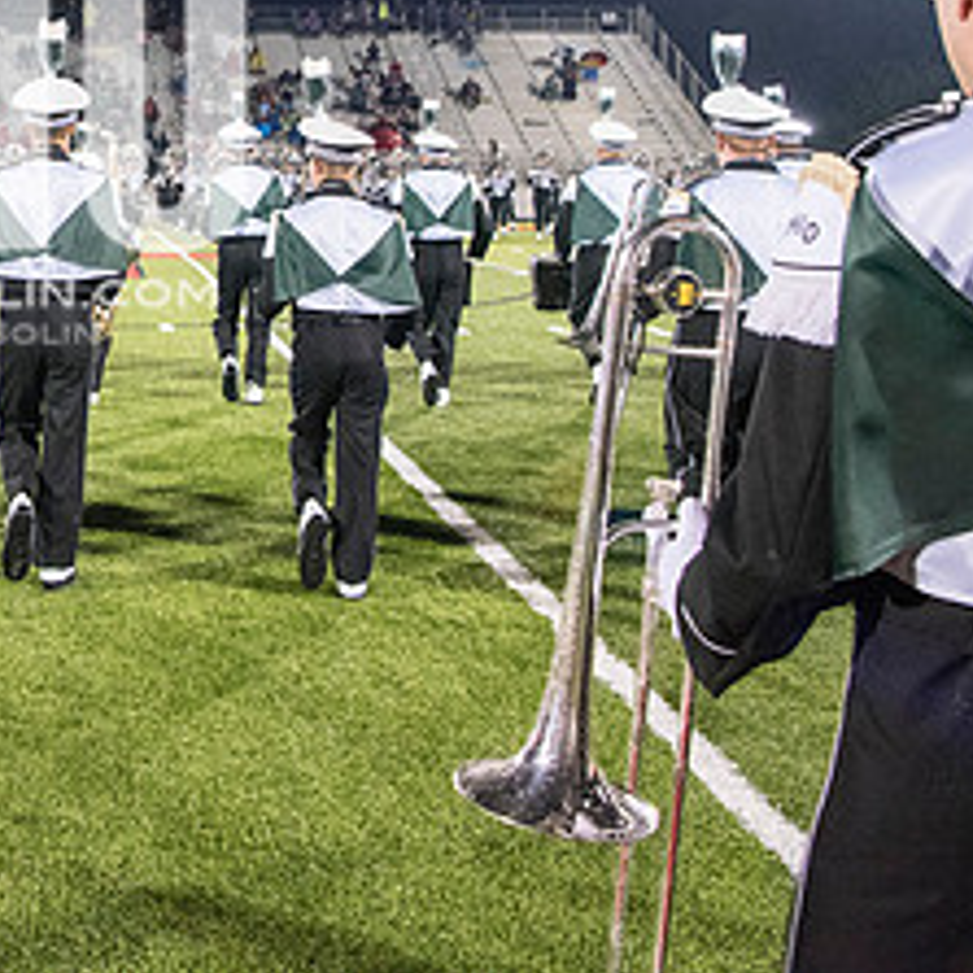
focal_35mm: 53
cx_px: -83
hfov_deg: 29.3
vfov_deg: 31.0
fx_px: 1685
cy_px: 137
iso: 5000
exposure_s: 1/200
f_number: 5.6
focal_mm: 24
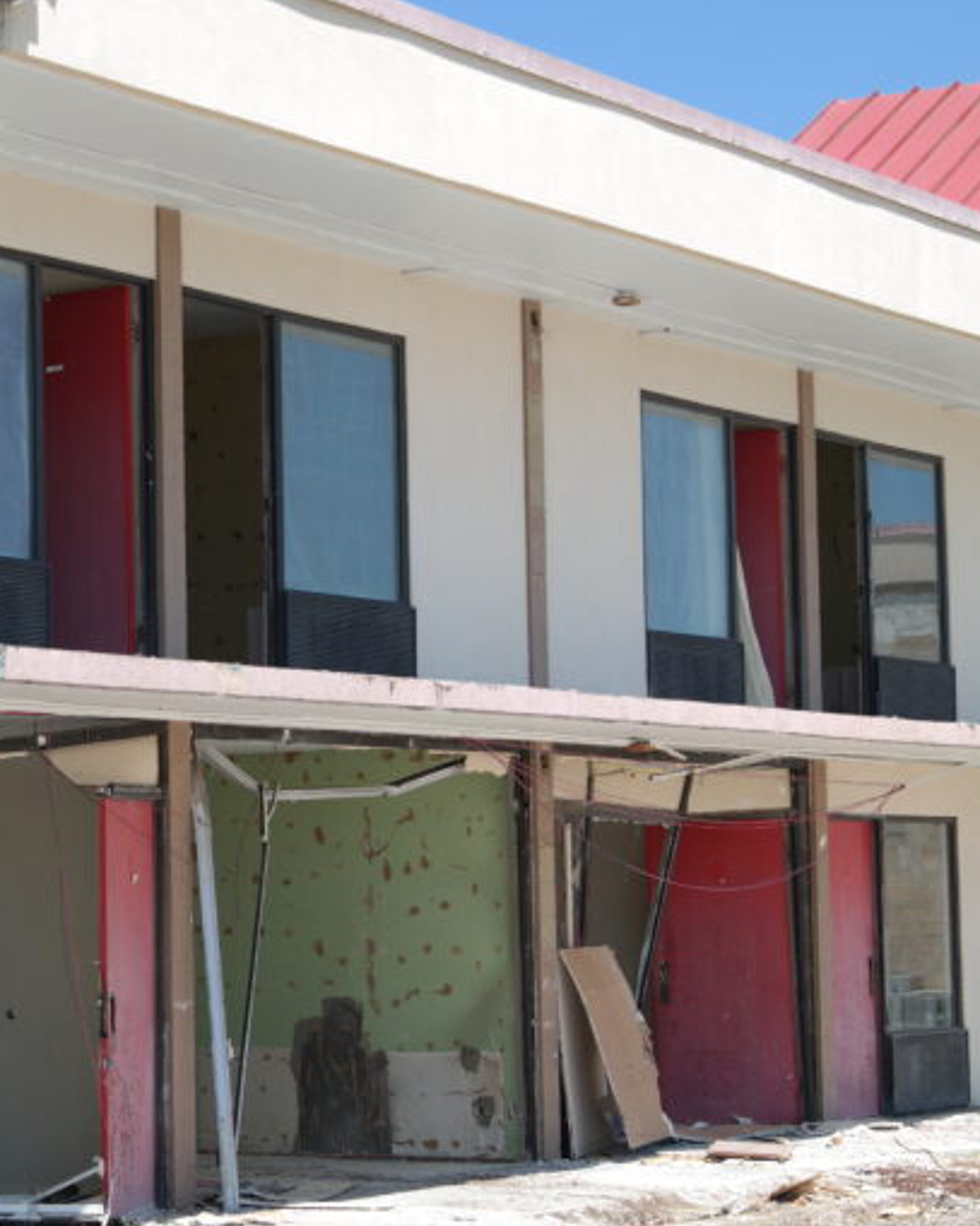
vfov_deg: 17.6
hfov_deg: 14.0
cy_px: 614
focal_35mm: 109
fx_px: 3953
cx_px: 120
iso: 100
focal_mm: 50
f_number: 6.3
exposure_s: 1/200
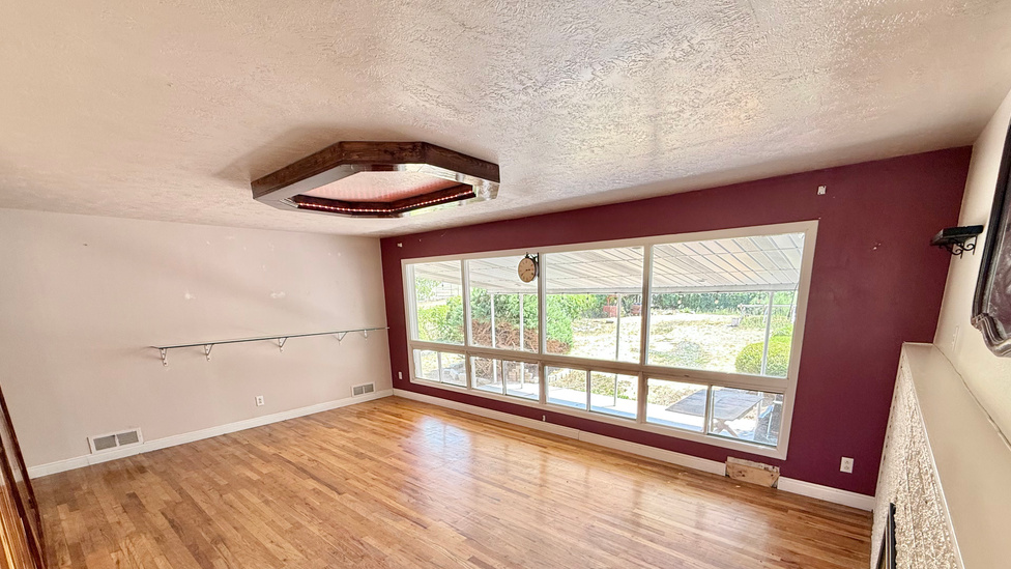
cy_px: 389
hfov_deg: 99.3
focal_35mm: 16
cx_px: 522
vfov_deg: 65.0
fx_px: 429
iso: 160
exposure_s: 1/99
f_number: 2.2
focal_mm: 2.22
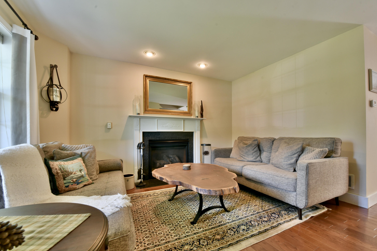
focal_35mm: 15
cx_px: 200
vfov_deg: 77.3
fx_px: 157
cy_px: 132
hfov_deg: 100.3
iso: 800
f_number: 11
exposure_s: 1/6
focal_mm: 14
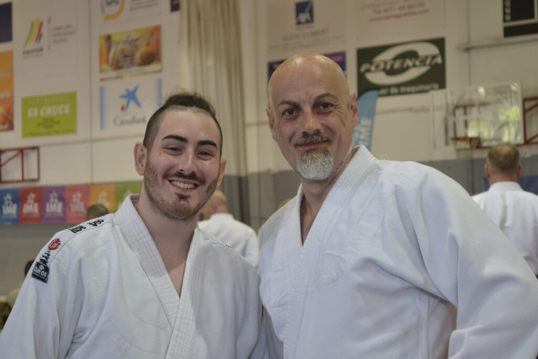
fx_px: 1233
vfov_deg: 16.6
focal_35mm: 82
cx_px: 269
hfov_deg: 24.6
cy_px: 180
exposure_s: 1/25
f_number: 5.6
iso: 400
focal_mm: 55
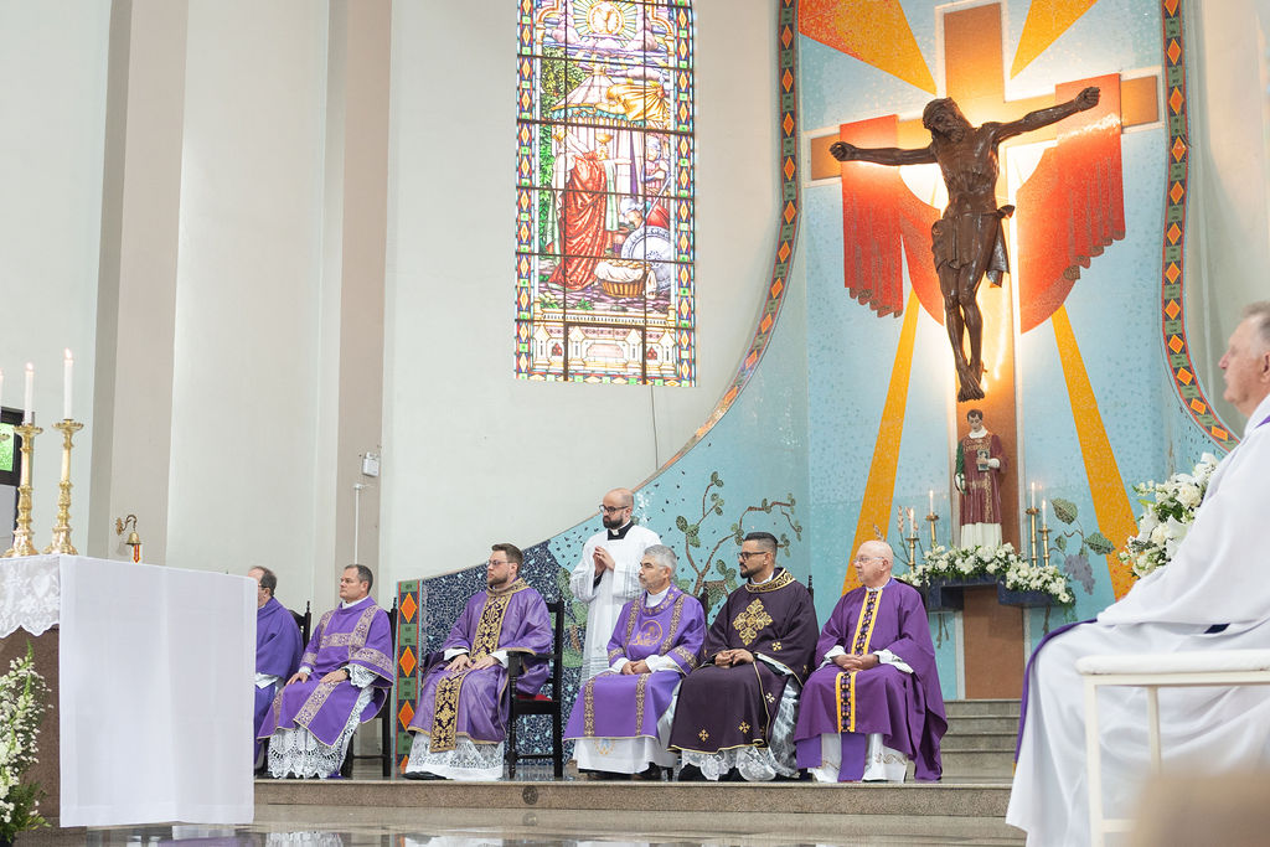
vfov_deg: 25.4
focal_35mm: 53
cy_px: 424
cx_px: 635
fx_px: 1879
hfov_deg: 37.3
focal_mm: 35
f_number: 2.8
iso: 640
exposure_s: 1/160
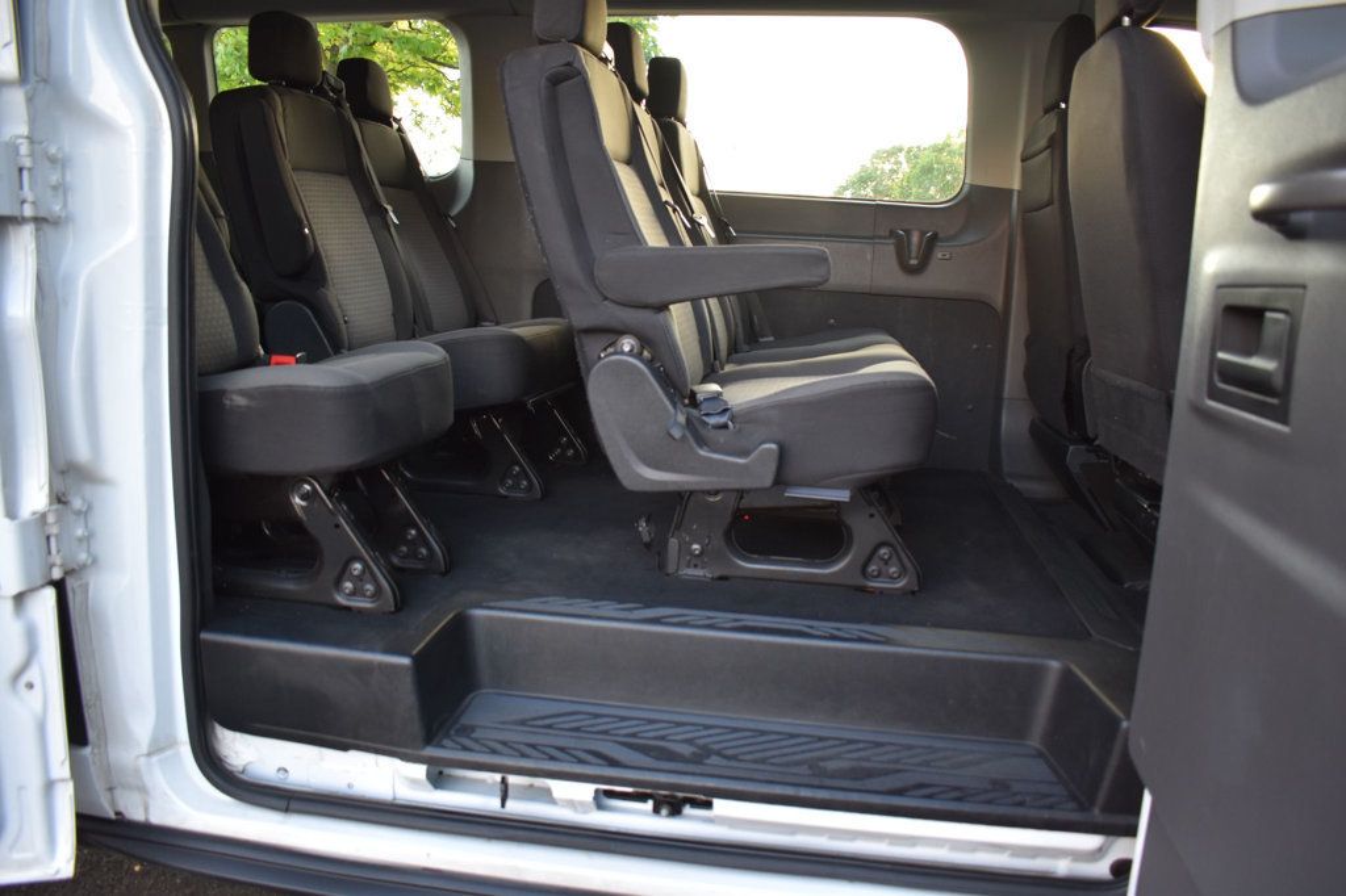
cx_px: 673
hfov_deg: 67.4
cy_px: 448
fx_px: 1009
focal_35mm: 27
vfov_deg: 47.9
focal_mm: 18
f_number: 4
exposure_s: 1/60
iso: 400
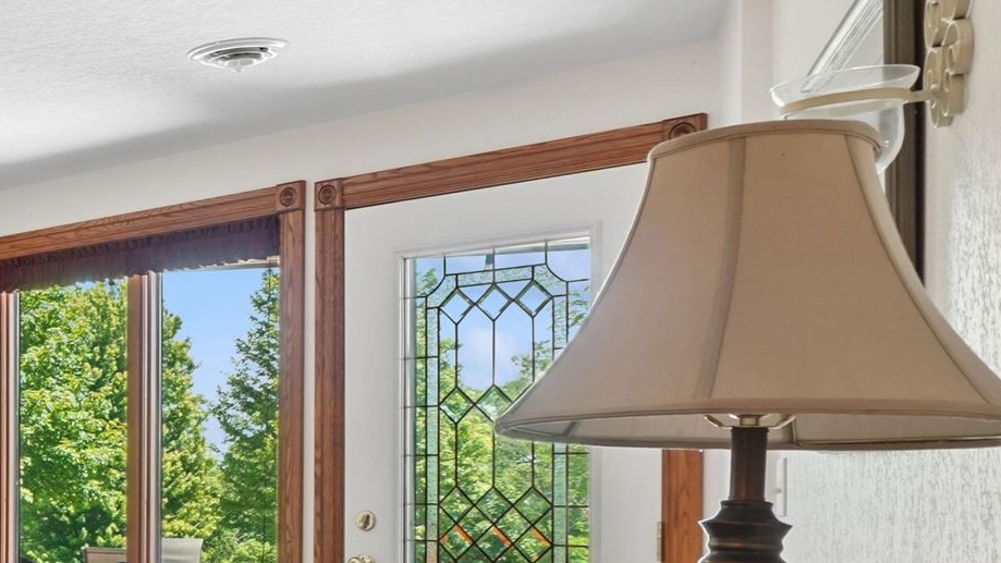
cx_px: -518
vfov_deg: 21.0
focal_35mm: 56
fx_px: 1486
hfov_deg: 26.4
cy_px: 501
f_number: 9
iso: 400
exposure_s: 1/6
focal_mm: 16
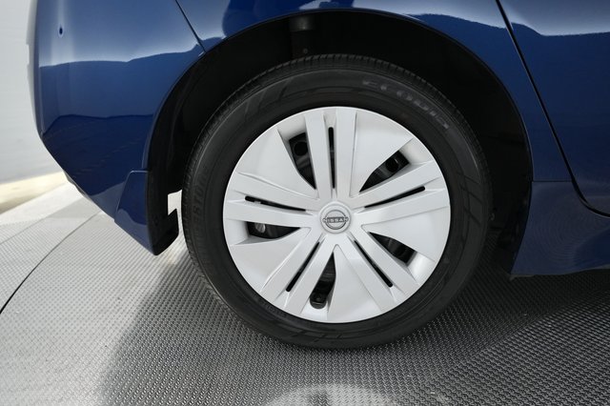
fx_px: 474
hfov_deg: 65.5
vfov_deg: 46.4
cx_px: 305
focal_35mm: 28
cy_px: 203
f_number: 2.8
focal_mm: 28
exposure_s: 1/320
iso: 2500
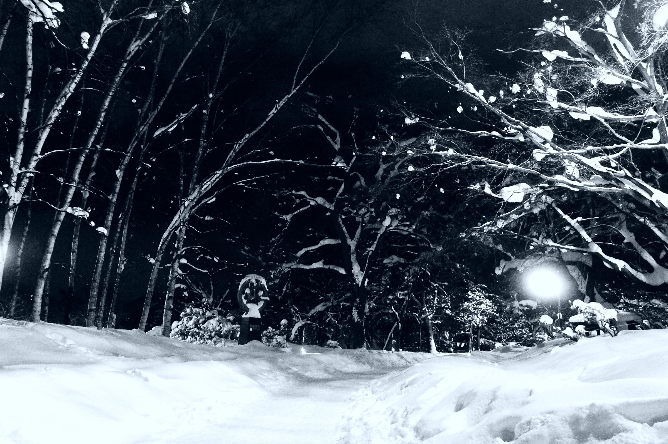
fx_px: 556
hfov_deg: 62.0
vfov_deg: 43.6
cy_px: 222
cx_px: 334
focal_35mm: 30
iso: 3200
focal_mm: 20
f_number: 5
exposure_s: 1/15
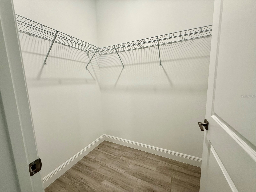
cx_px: 128
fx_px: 104
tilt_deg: -6.8
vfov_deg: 85.7
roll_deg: +1.8
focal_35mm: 14
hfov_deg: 102.1
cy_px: 96
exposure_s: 1/120
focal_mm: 2.22
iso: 160
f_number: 2.2
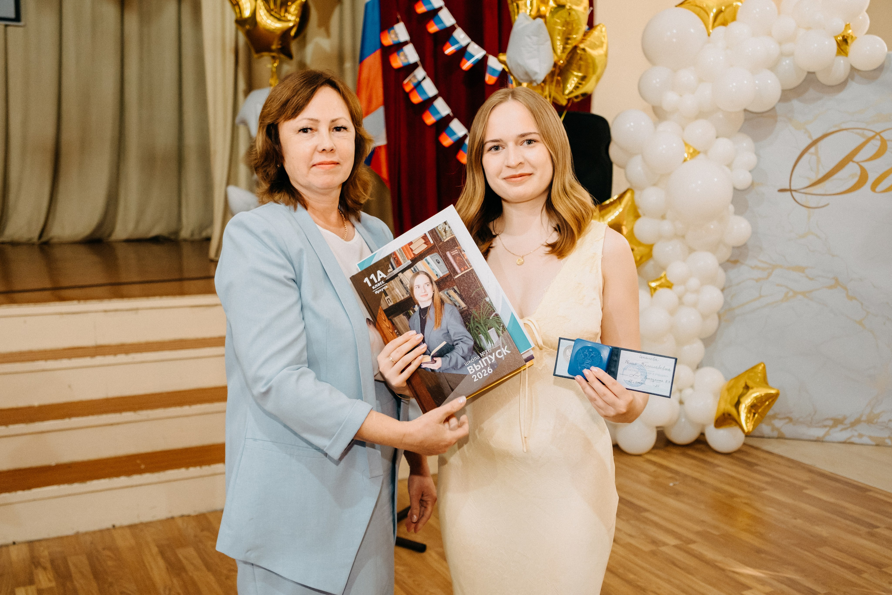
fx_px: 892
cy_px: 298
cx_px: 446
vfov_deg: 36.9
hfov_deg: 53.1
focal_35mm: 36
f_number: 2.8
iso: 1250
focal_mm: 24
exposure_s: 1/160
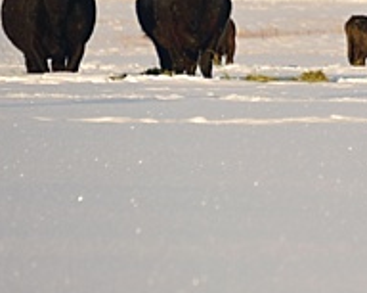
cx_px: 665
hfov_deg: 2.1
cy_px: -17
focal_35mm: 901
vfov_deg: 1.7
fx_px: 9772
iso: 200
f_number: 5.6
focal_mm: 230
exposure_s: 1/800
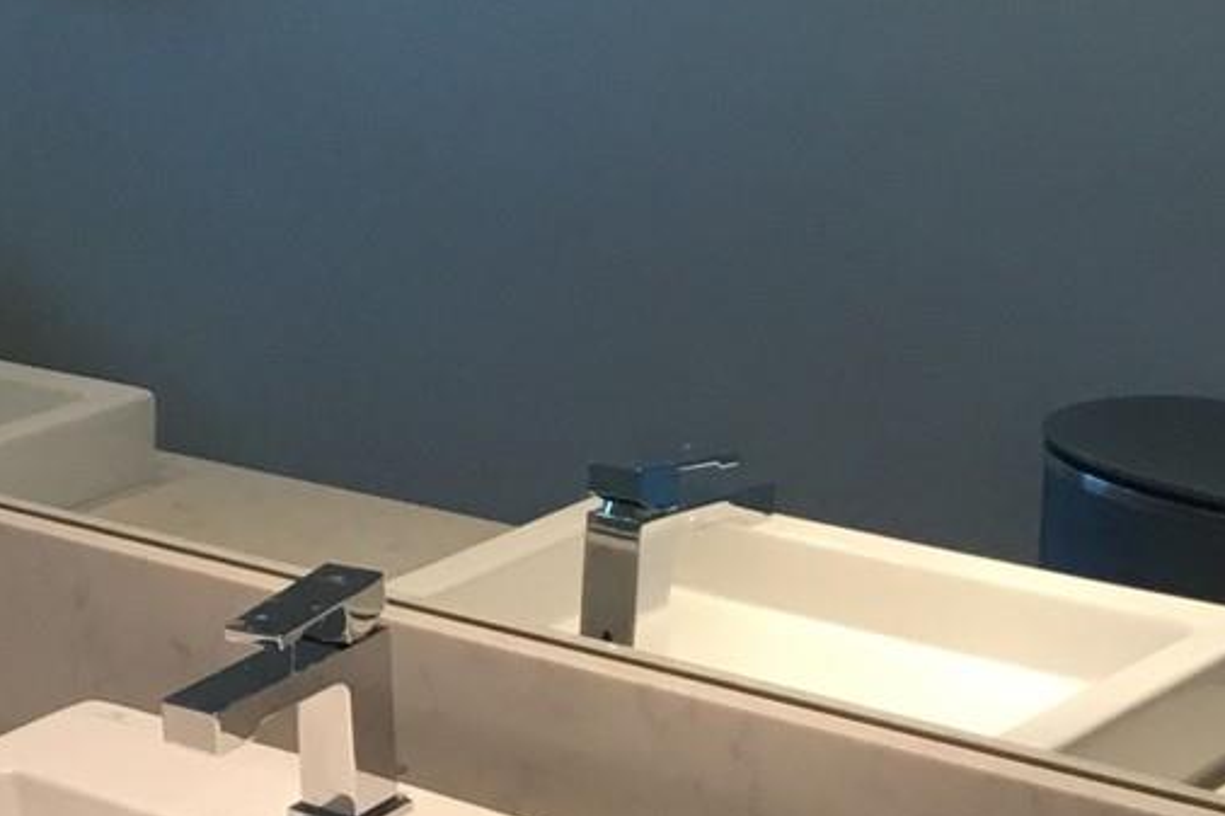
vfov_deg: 13.4
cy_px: 305
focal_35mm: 102
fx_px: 3470
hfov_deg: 19.1
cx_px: -162
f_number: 2.4
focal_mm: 3.3
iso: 80
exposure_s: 1/30
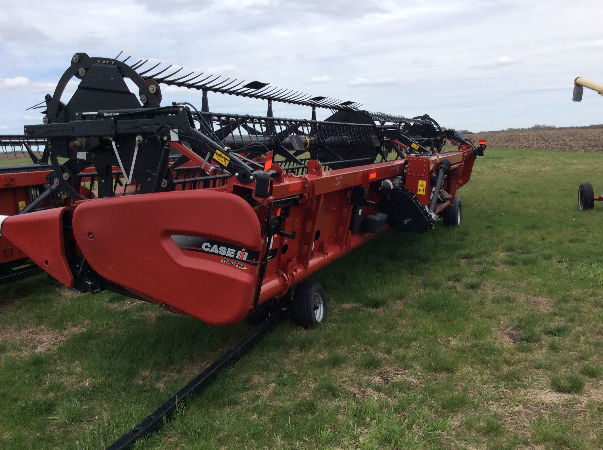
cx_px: 302
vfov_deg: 44.1
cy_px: 225
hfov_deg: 56.9
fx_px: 557
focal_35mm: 32
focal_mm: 3.3
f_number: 2.4
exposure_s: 1/1506
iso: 32
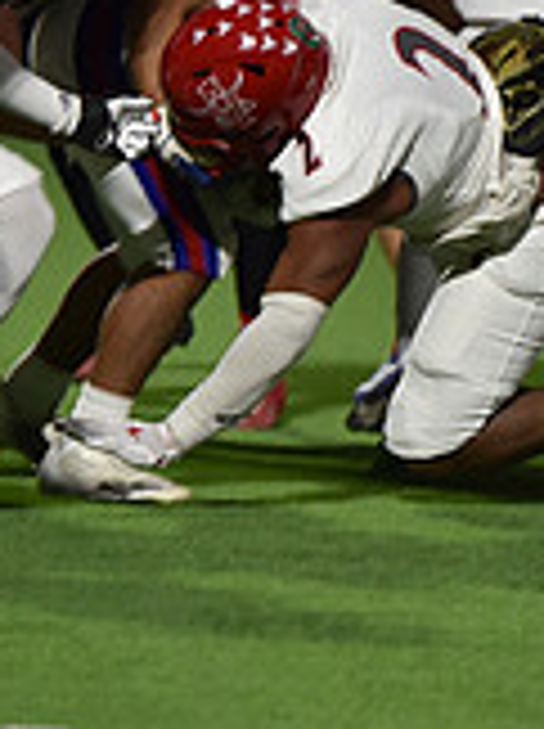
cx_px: 526
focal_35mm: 689
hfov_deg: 2.2
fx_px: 14475
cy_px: 92
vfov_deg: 2.9
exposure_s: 1/500
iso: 1400
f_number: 2.8
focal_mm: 200
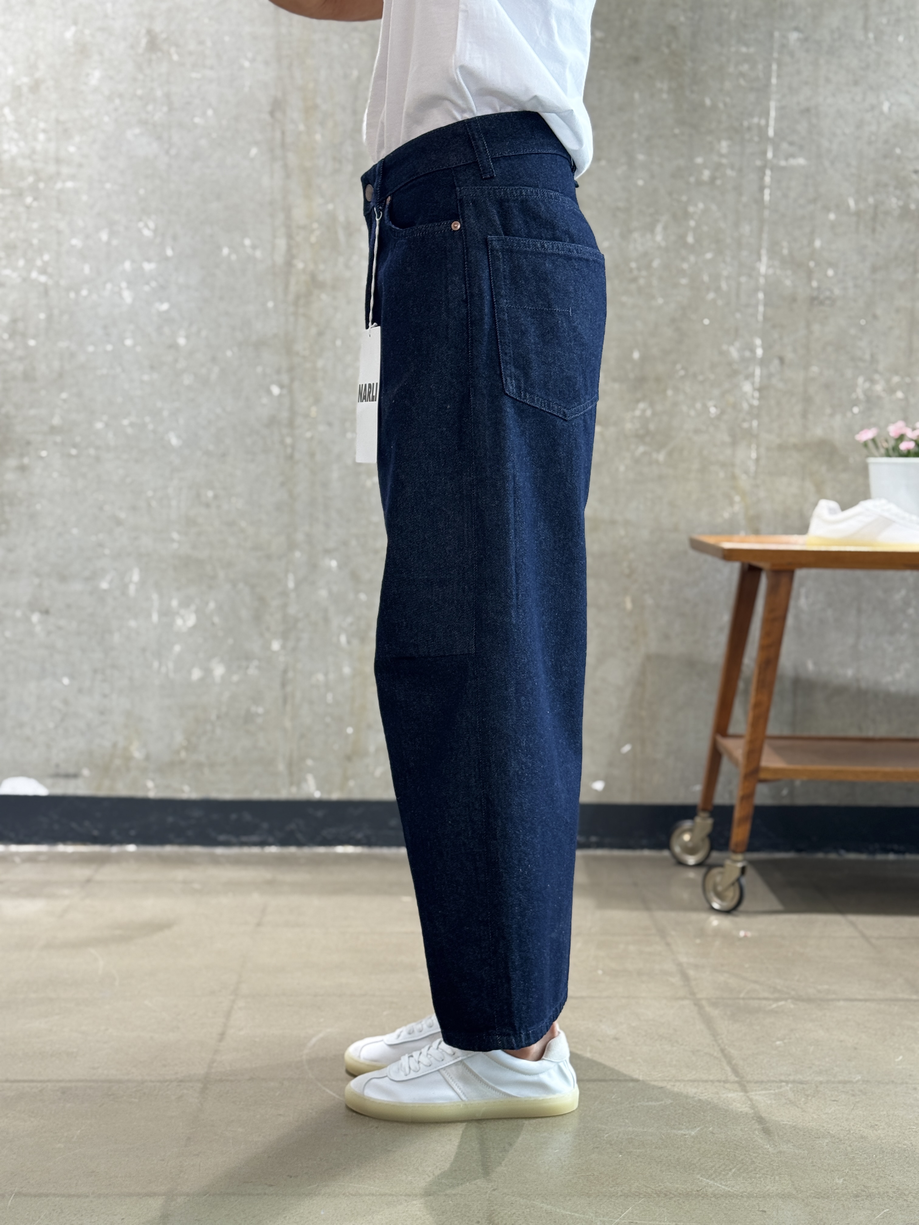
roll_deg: -0.3
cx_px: 460
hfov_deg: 30.3
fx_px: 1699
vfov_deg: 39.7
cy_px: 612
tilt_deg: -4.7
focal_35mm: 48
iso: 50
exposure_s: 1/50
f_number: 1.78
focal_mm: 6.76
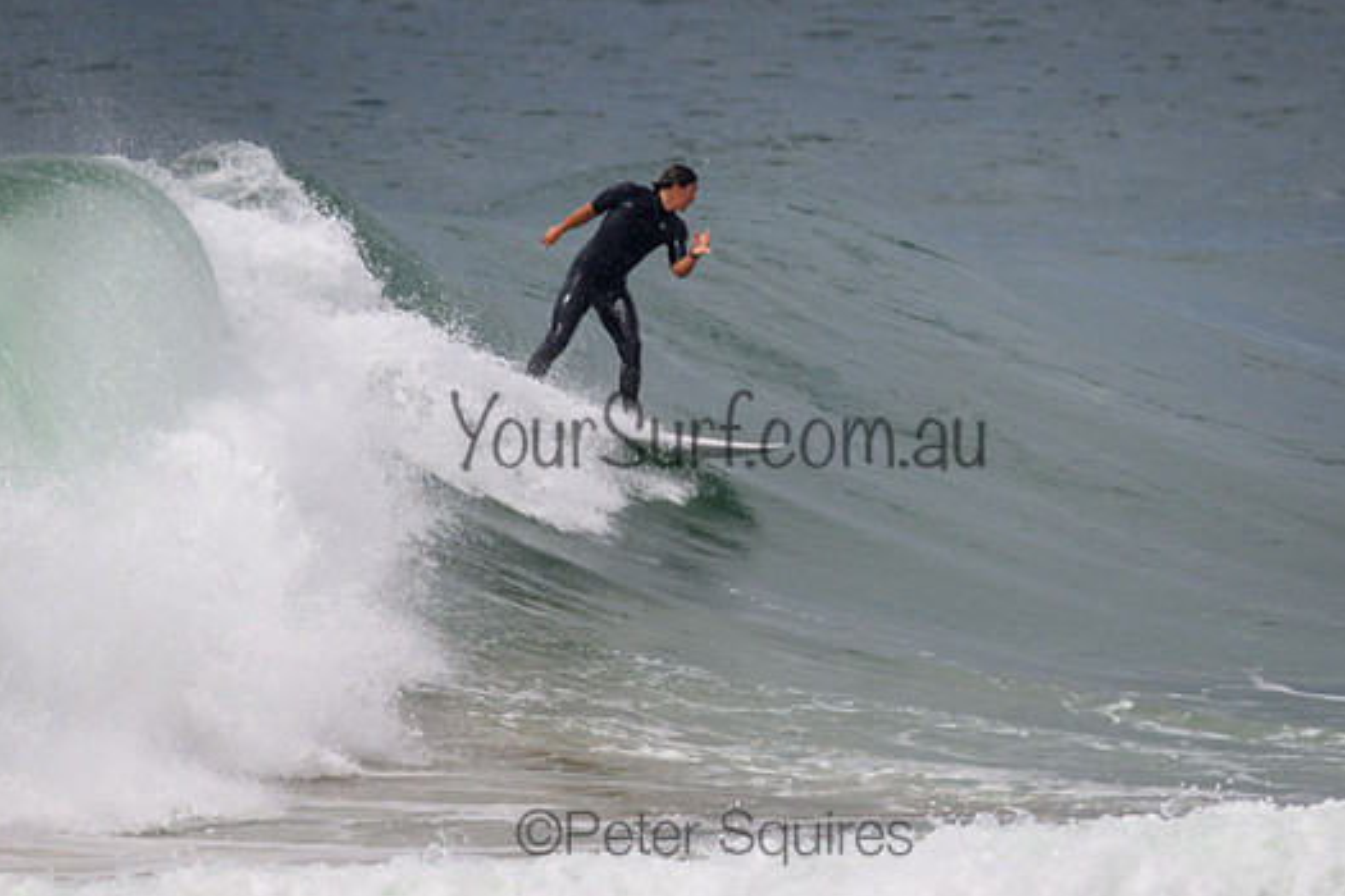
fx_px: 45353
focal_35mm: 1214
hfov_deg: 1.7
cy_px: 354
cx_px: 851
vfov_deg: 1.1
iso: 560
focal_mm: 800
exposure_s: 1/2000
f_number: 11
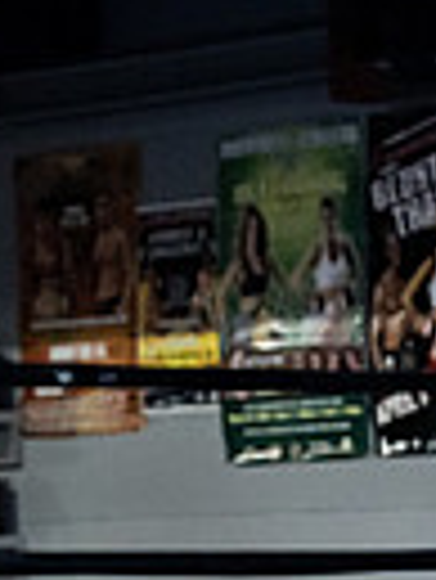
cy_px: 627
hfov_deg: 5.4
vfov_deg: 7.3
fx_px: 4493
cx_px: 1020
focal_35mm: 268
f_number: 2.8
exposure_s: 1/1000
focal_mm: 62
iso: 8000
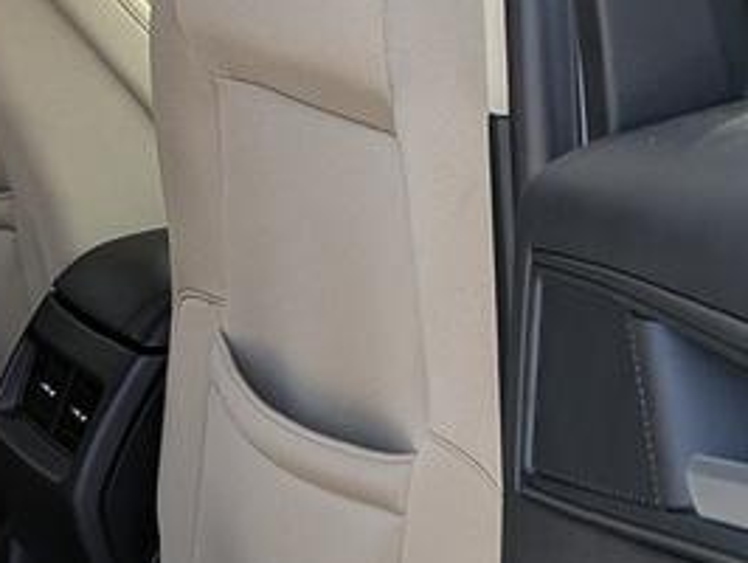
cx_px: -176
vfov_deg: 12.4
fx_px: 2595
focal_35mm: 120
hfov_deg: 15.7
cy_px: 377
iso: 42
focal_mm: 5.43
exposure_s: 1/1166
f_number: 1.89
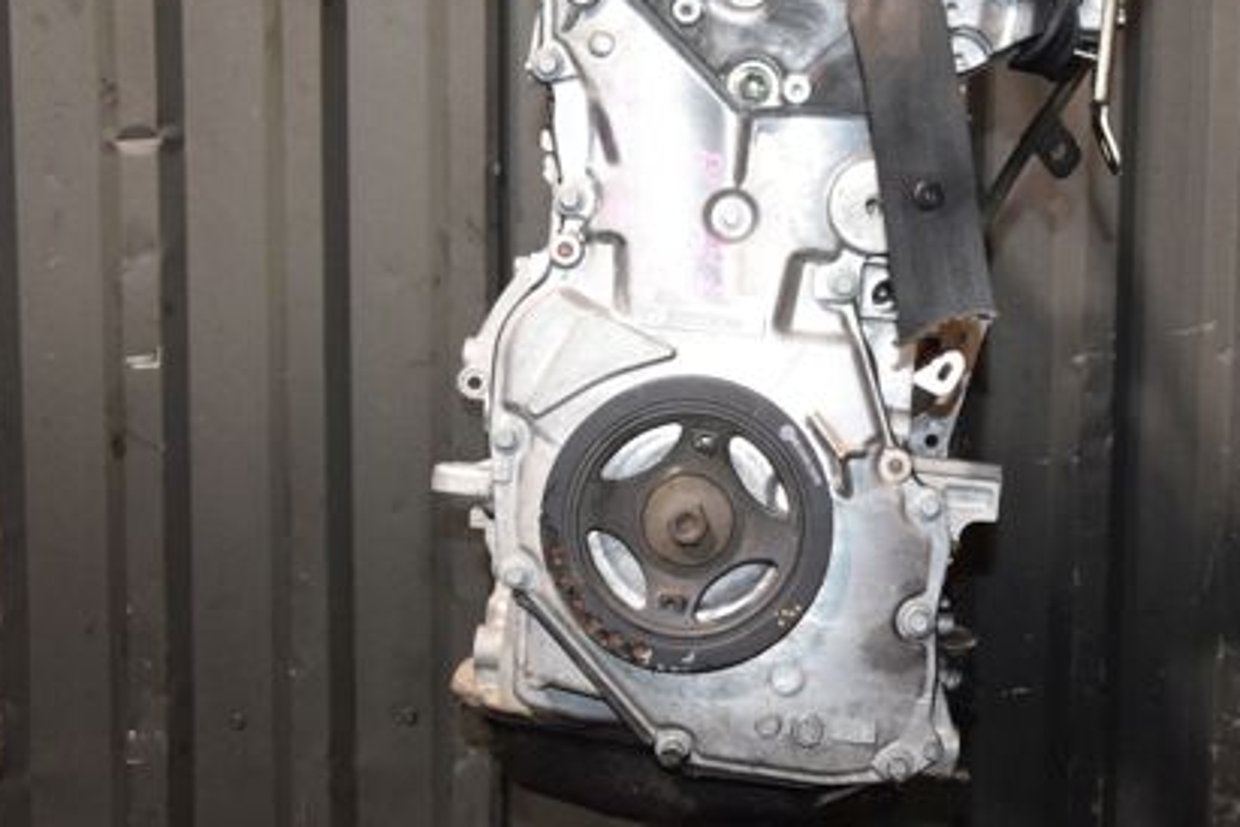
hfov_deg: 35.3
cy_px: 214
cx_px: 827
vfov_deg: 24.0
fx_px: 1929
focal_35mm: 56
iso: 1600
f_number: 5.6
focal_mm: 24
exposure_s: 1/60
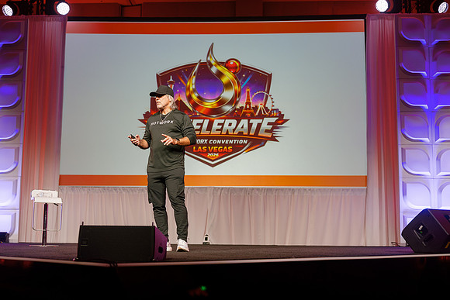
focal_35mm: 50
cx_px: 225
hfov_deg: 39.6
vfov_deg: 27.0
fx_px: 625
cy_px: 150
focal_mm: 50
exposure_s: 1/200
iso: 400
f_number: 2.8
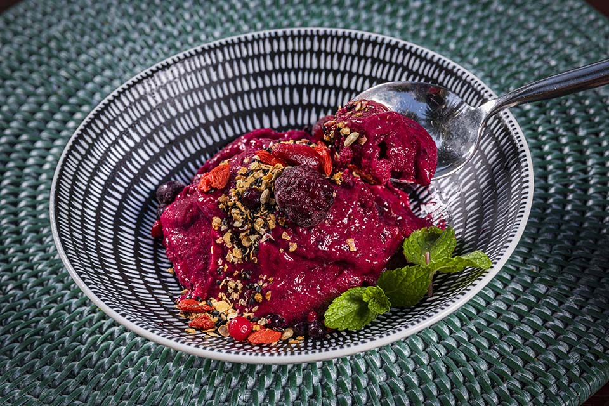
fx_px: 2622
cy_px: 203
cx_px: 304
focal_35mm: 155
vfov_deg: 8.9
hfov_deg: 13.2
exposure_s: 1/250
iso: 400
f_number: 10
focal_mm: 155
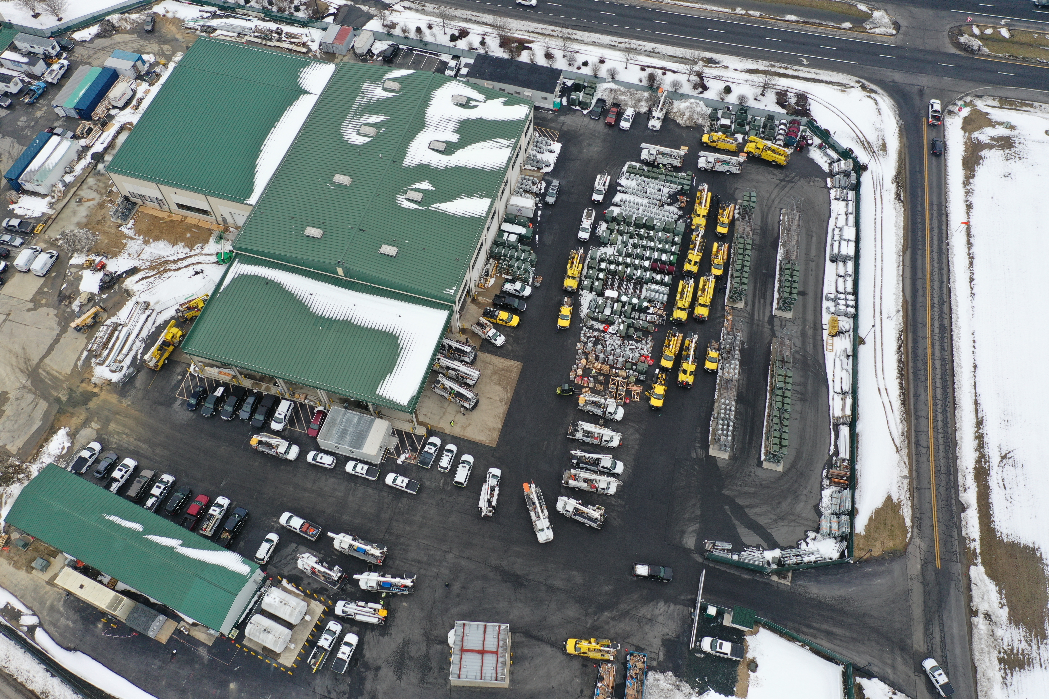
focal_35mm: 28
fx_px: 816
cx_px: 524
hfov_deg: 65.5
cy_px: 350
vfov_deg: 46.4
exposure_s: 1/100
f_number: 4
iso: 100
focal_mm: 10.26
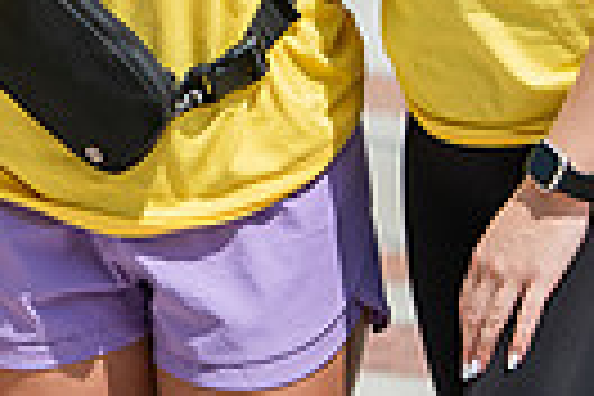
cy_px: -146
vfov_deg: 2.7
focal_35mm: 508
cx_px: -207
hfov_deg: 4.0
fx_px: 8381
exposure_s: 1/500
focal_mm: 116
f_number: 5
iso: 80
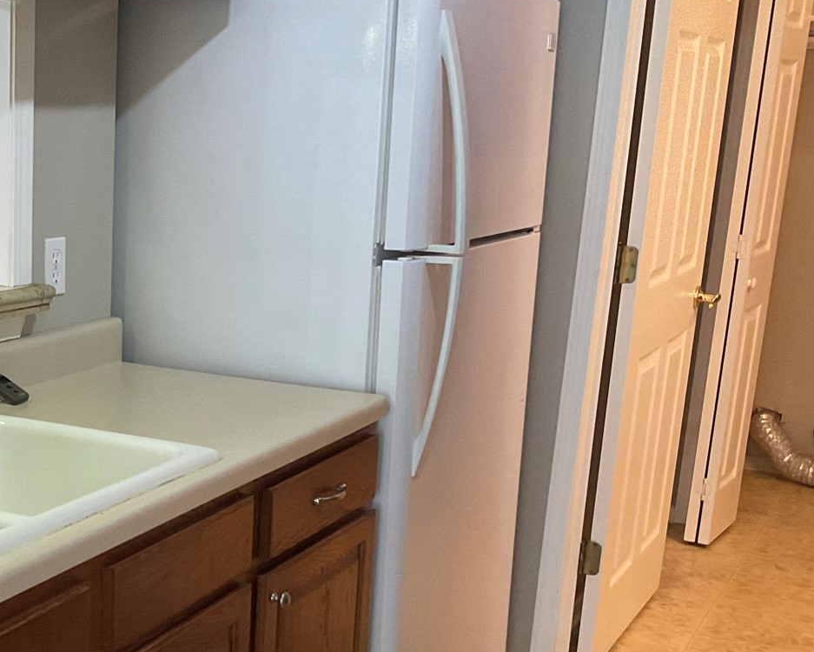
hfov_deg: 31.0
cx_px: 83
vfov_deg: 25.9
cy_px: 491
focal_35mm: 58
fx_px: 1398
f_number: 1.8
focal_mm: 3
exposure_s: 1/60
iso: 160
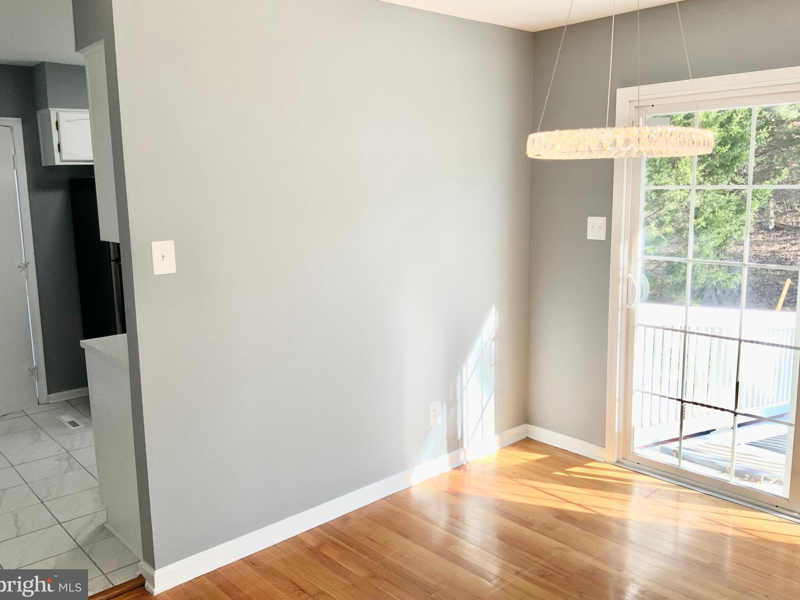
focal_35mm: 30
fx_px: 693
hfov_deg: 60.0
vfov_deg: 46.8
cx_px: 401
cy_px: 292
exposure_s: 1/122
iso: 32
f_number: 1.8
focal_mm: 3
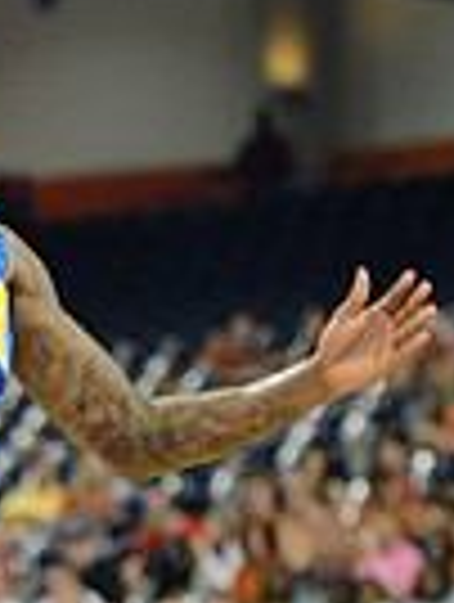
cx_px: -40
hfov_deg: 4.4
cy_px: 338
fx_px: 5892
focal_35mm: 338
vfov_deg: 5.9
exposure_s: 1/1000
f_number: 2.8
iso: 3200
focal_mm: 105
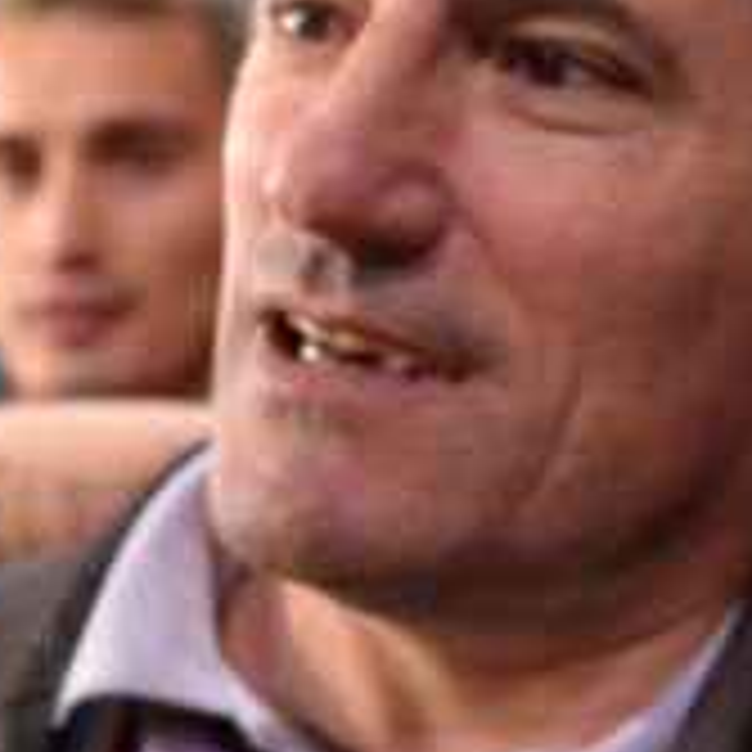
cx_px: 5
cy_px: 491
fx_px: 2310
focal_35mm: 94
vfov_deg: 18.4
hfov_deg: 18.0
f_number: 2.8
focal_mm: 24
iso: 1250
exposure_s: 1/250
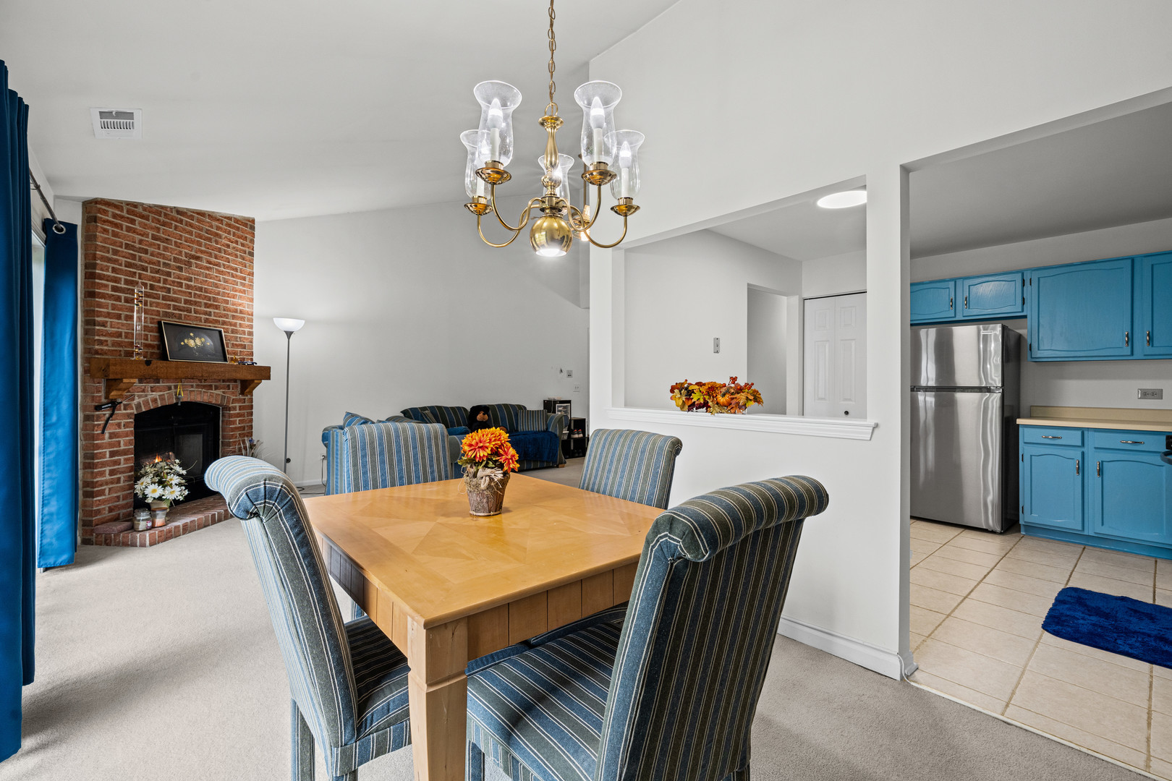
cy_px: 390
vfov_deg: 77.3
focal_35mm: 15
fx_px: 488
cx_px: 586
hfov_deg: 100.4
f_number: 9
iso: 800
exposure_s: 1/10
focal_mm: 15
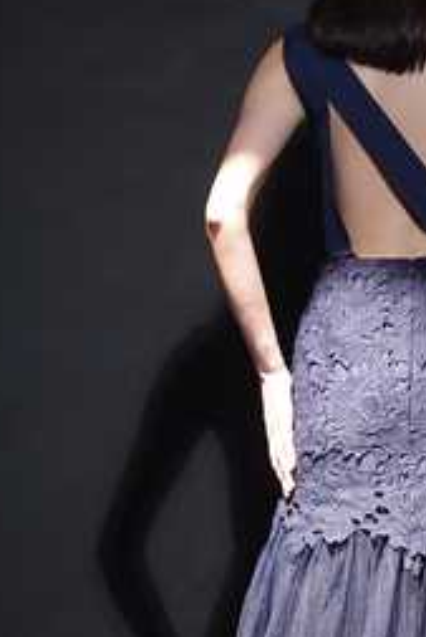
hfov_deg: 9.4
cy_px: 427
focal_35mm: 145
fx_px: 2570
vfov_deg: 14.1
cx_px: 403
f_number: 2.8
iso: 640
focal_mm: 70
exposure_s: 1/160
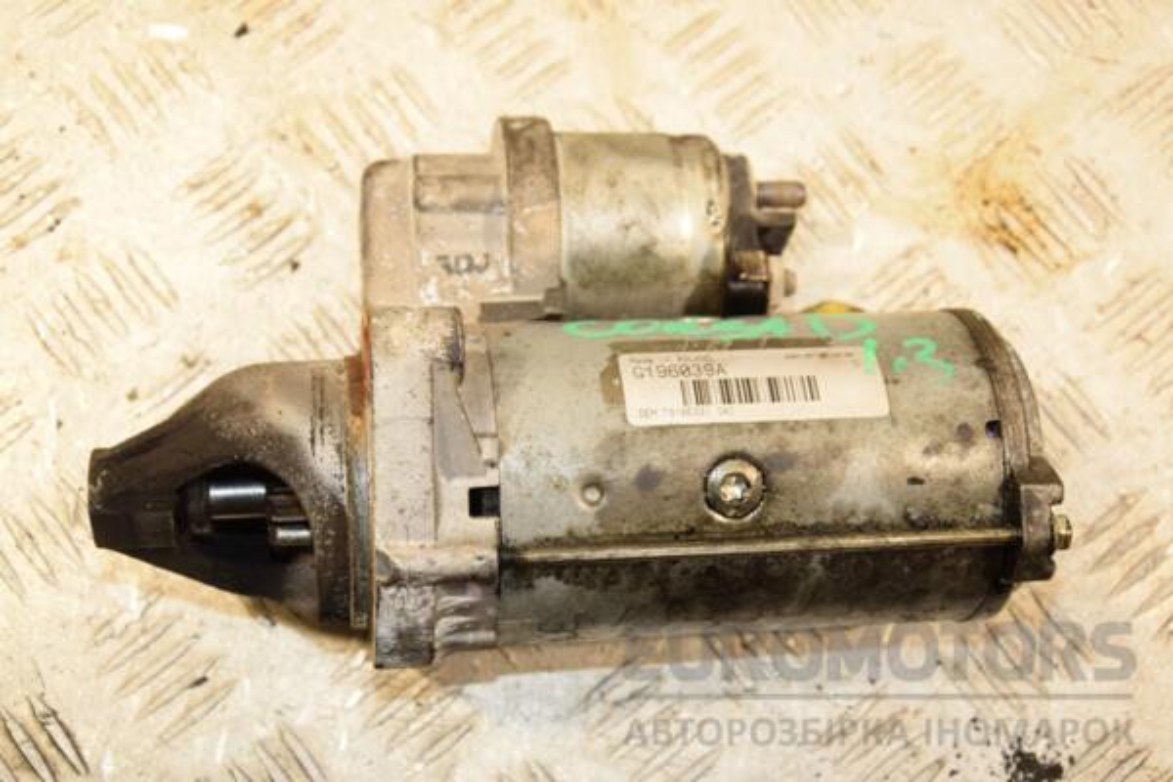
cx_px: 586
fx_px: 1955
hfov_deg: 33.4
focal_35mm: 60
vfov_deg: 22.6
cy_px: 391
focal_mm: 40
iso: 800
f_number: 6.3
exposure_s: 1/200
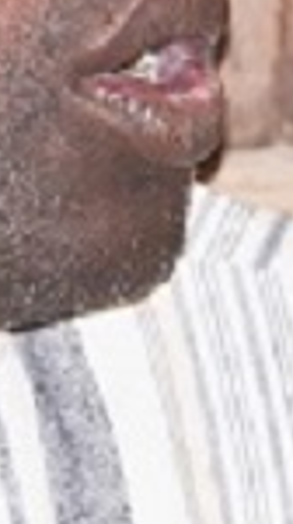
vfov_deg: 2.4
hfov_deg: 1.4
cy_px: -82
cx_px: -101
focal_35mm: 890
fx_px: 12334
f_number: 4.8
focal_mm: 120
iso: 100
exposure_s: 1/60
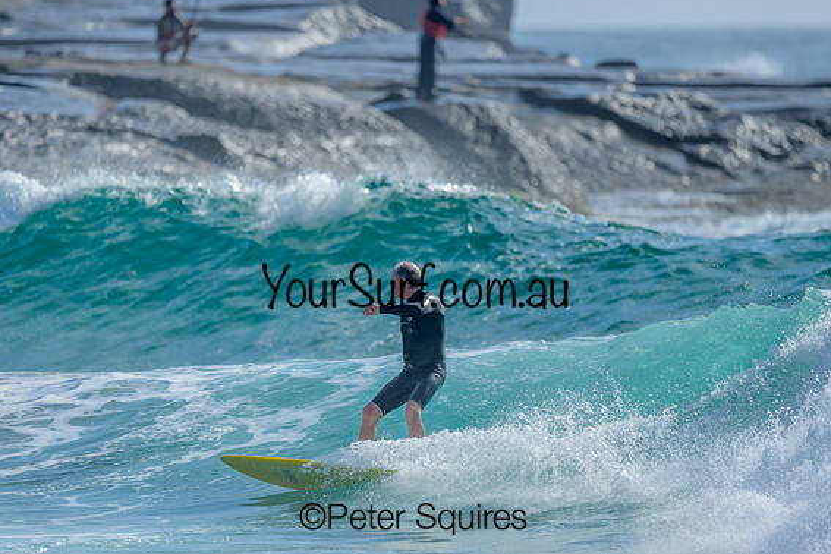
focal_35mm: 929
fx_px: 21443
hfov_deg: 2.2
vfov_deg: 1.5
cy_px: 312
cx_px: 471
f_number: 6.3
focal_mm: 800
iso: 180
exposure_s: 1/2000
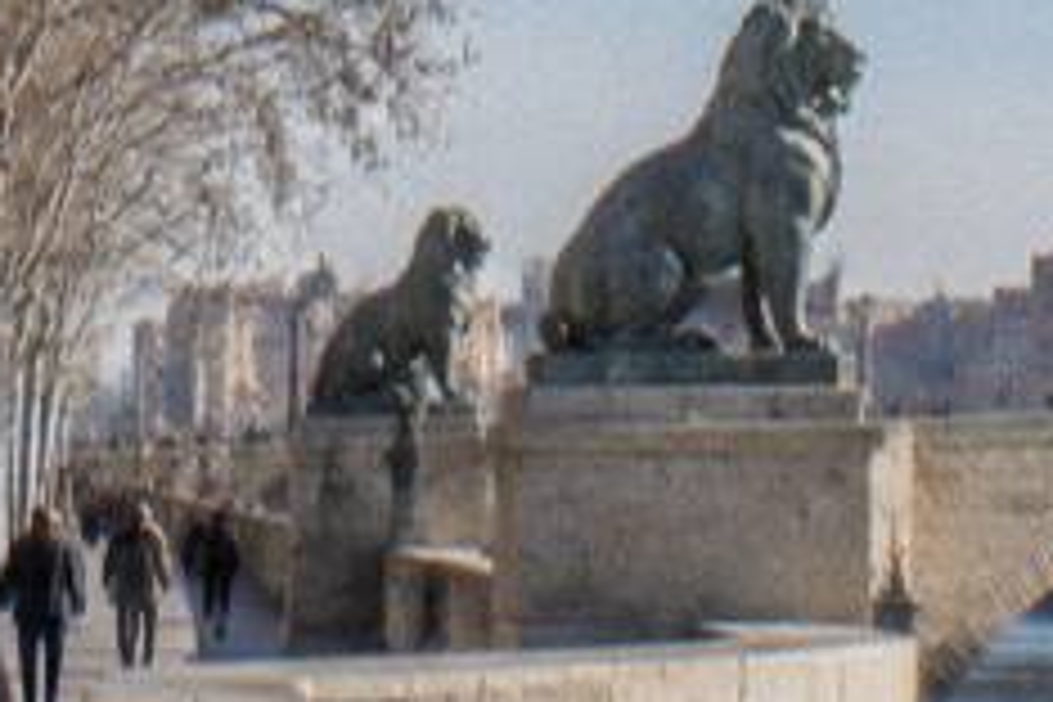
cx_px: 1980
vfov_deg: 3.1
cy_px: 310
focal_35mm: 448
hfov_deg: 4.5
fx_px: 13103
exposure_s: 1/400
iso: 160
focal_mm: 105
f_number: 9
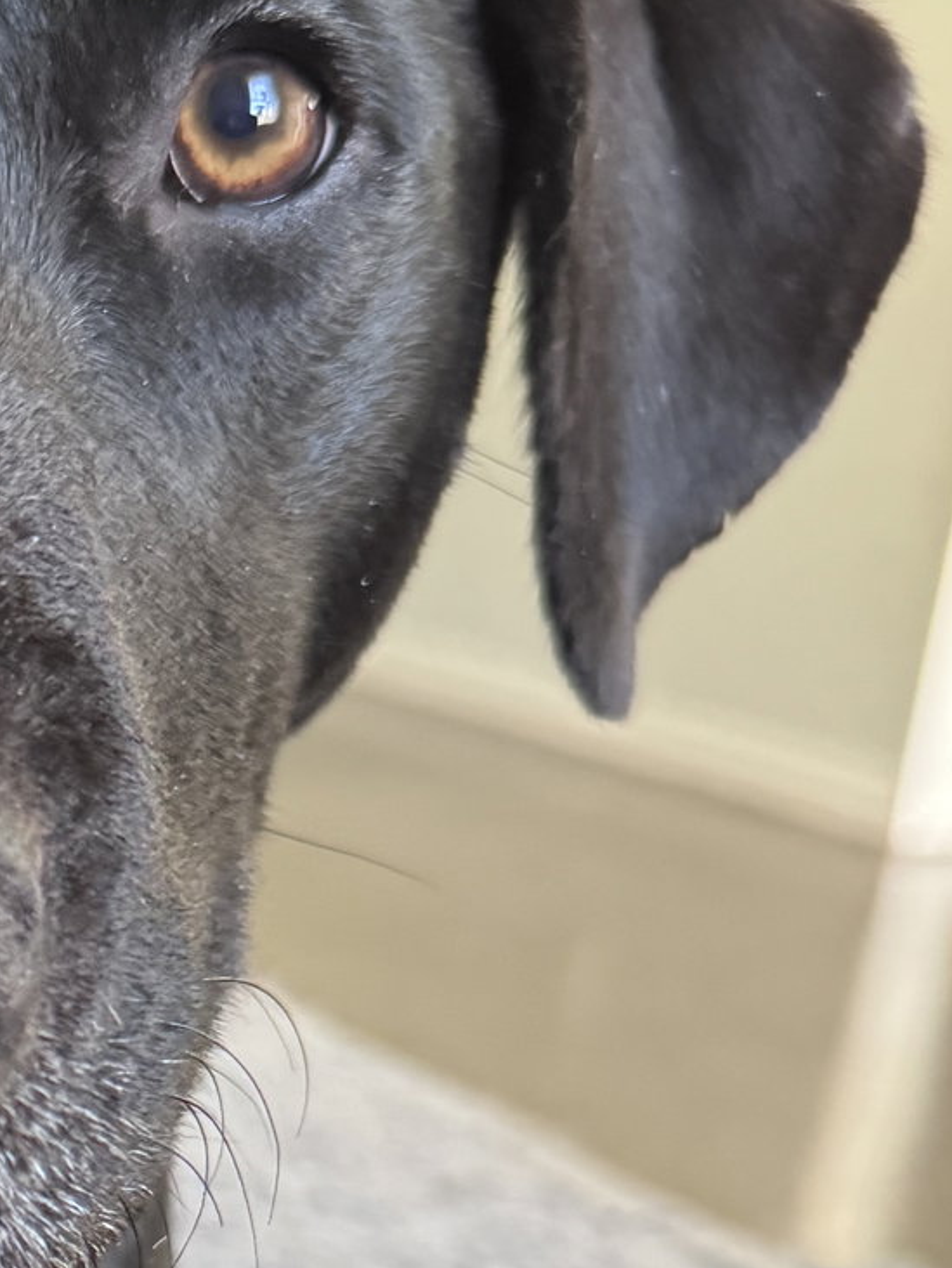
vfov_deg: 26.7
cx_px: -319
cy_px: 1165
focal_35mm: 70
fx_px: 2565
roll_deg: -3.6
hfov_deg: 19.3
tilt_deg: -19.9
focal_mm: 6.76
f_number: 1.78
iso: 800
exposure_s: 1/60
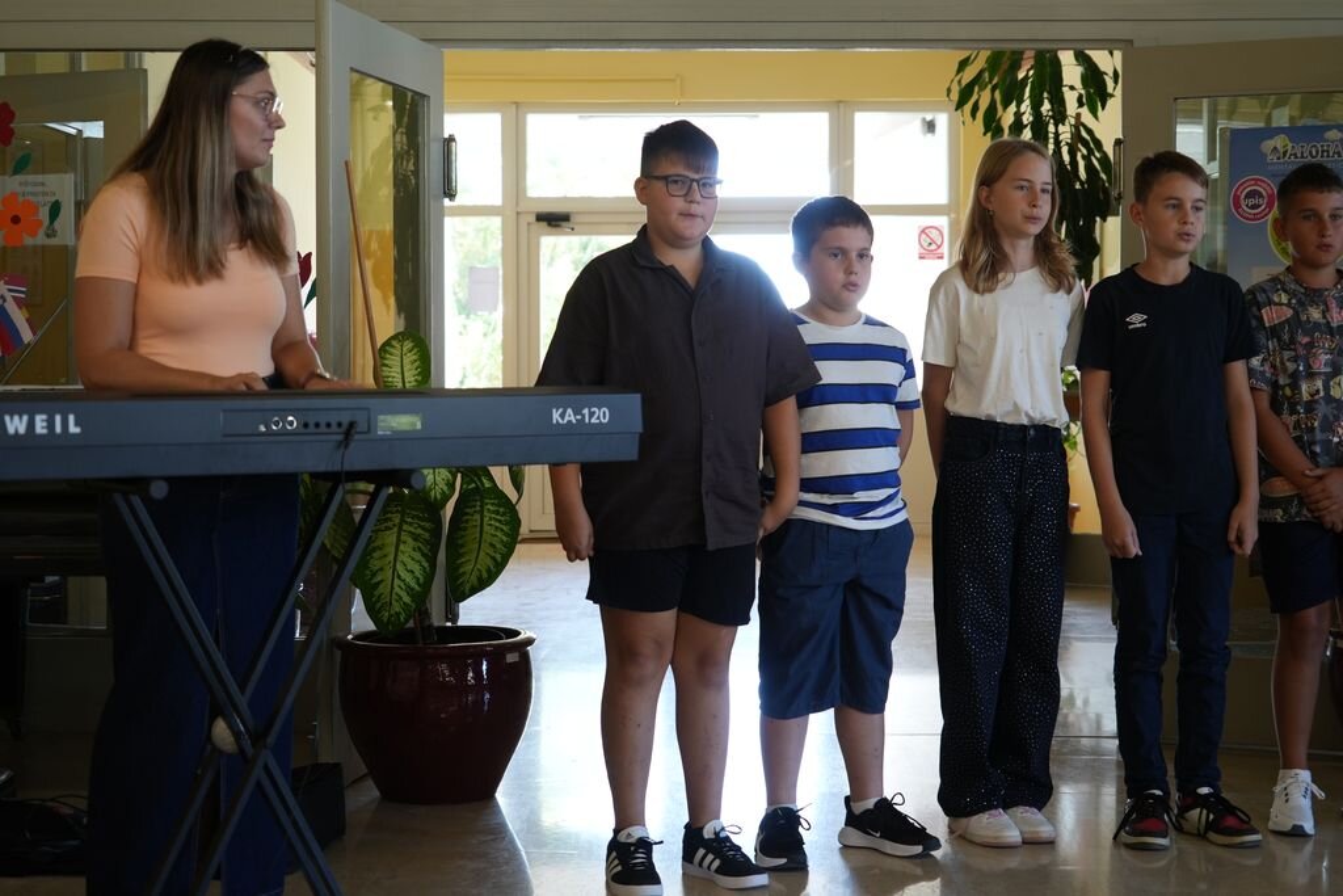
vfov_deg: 23.0
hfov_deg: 33.9
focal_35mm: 59
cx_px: 672
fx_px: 2201
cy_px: 448
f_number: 5
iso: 1000
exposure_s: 1/60
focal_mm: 59
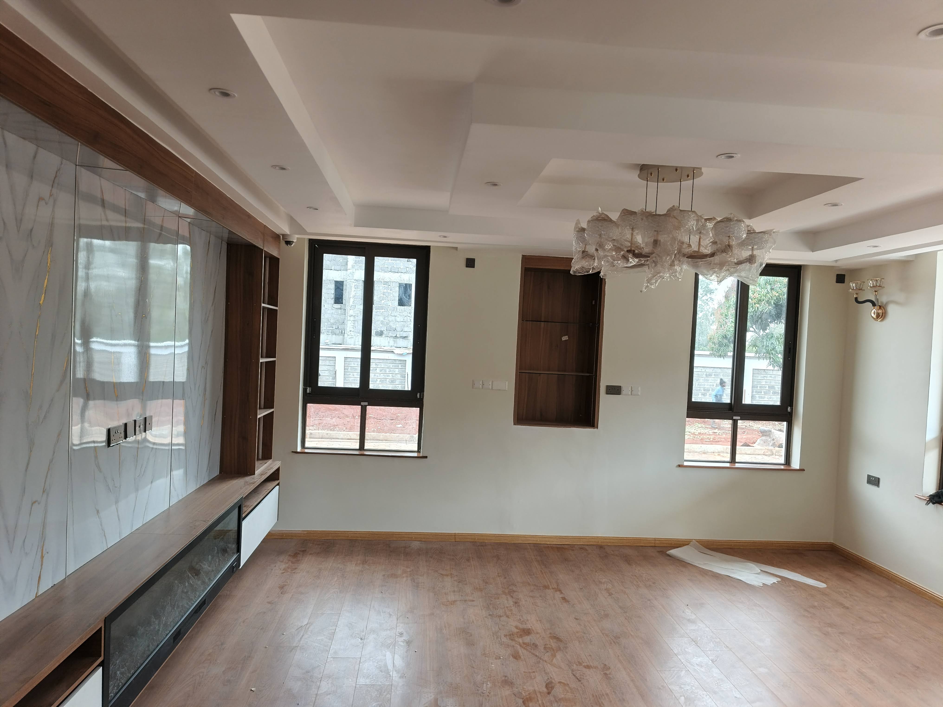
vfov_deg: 58.9
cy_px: 354
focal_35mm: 23
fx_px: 627
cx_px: 472
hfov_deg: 73.9
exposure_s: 1/100
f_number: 1.8
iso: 152
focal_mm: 5.56
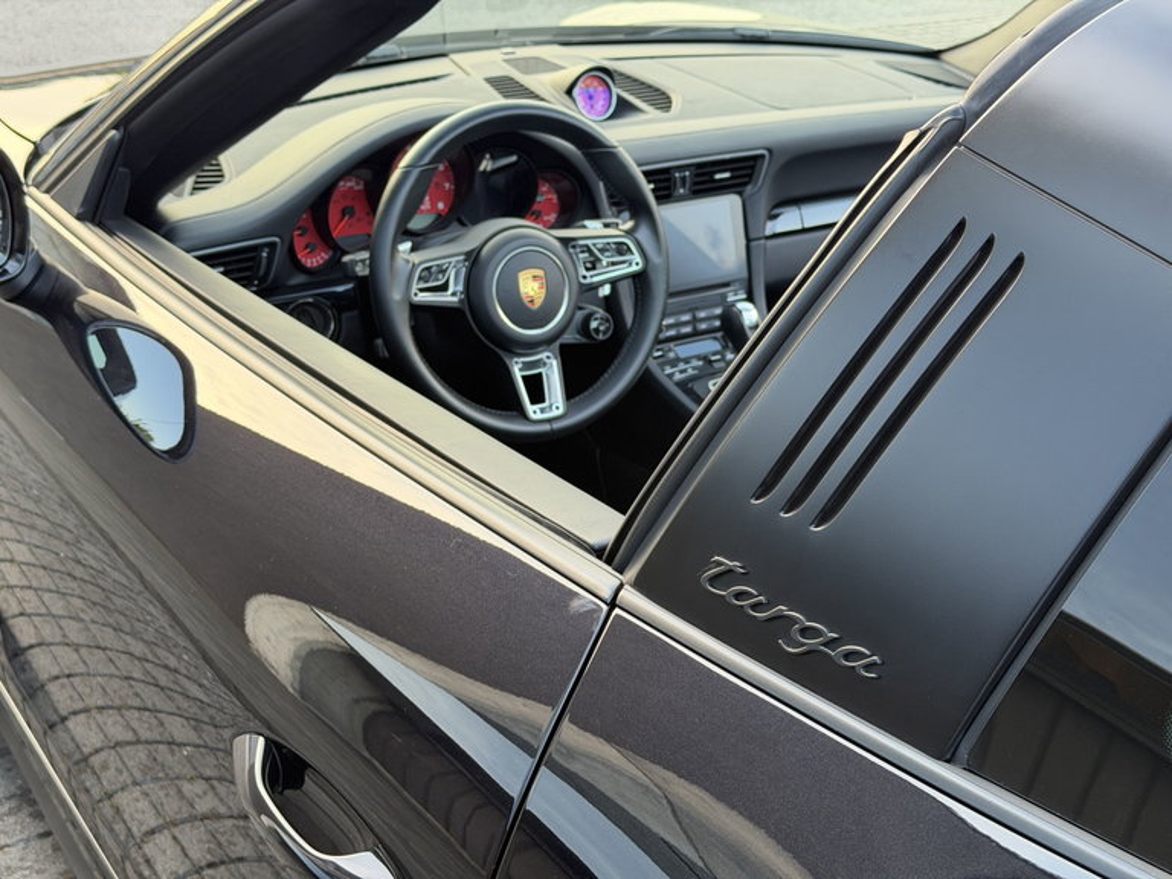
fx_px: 1625
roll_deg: -2.5
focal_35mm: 48
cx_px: 586
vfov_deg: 30.3
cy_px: 440
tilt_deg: -24.3
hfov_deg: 39.7
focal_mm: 6.76
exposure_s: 1/72
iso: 200
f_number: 1.78
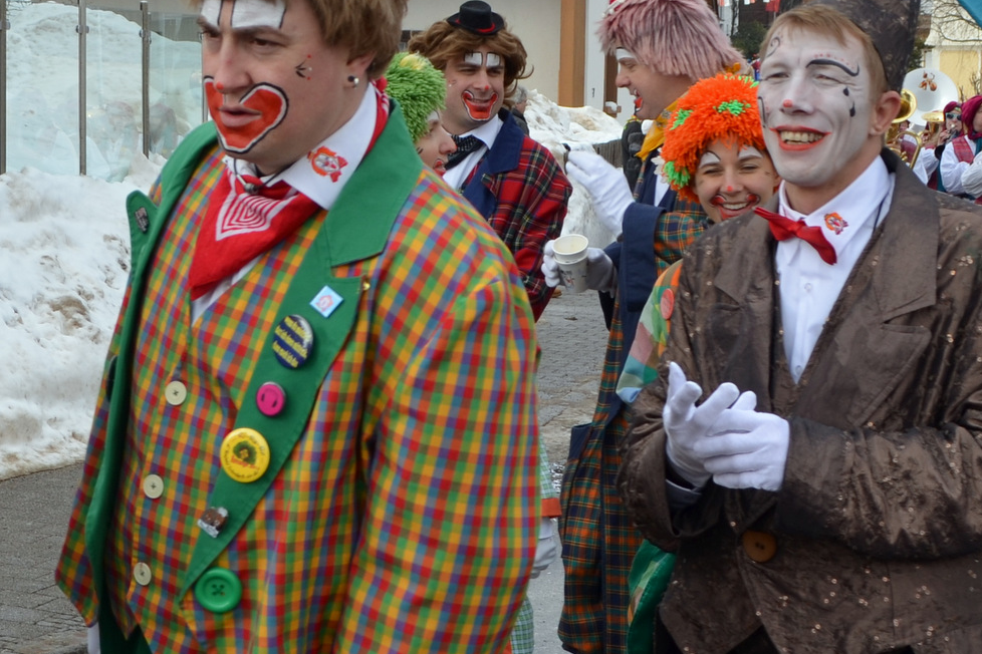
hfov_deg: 36.3
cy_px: 247
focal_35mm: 54
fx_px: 1473
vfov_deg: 25.0
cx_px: 289
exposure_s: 1/200
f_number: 8
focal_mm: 22
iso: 100
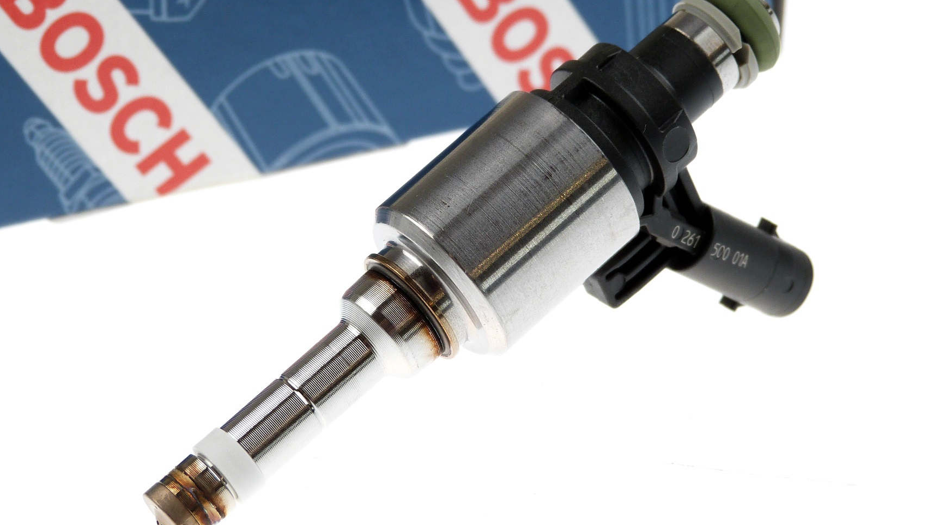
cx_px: 483
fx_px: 2771
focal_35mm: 112
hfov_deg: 19.1
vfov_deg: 10.8
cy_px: 255
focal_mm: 15.8
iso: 100
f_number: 3.6
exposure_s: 1/100
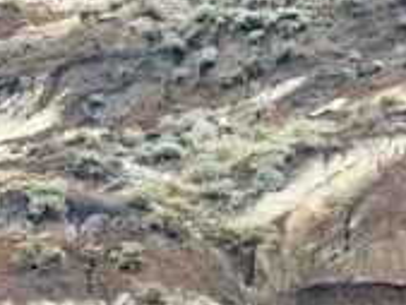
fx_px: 2664
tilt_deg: +4.2
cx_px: 757
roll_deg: +0.1
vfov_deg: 6.5
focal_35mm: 227
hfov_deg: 8.4
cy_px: 279
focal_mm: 6.76
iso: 100
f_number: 1.78
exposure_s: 1/1100
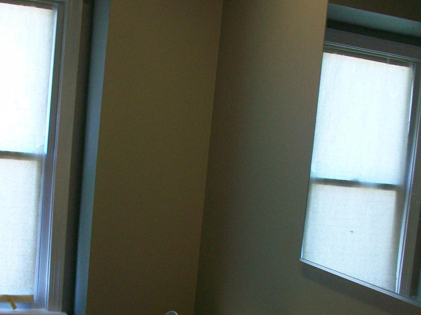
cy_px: 249
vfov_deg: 27.5
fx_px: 632
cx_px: 206
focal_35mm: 52
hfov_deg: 36.8
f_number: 2.8
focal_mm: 5.7
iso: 108
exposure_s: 1/60
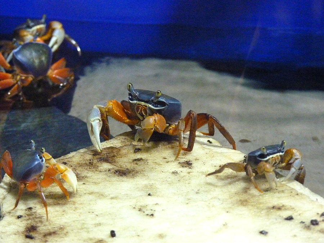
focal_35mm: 122
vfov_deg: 12.1
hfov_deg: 16.1
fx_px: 1142
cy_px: 122
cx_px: 162
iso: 1000
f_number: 3.6
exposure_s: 1/10
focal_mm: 21.6
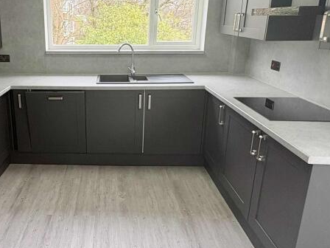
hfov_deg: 54.7
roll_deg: +0.4
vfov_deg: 44.0
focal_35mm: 32
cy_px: 103
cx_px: 91
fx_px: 305
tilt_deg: -15.3
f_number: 2.2
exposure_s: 1/99
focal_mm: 2.22
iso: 200
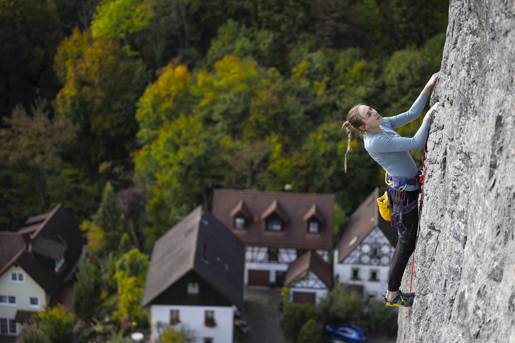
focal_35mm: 84
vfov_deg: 16.3
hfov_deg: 24.2
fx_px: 1202
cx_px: 258
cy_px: 172
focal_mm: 84
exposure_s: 1/800
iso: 200
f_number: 2.8
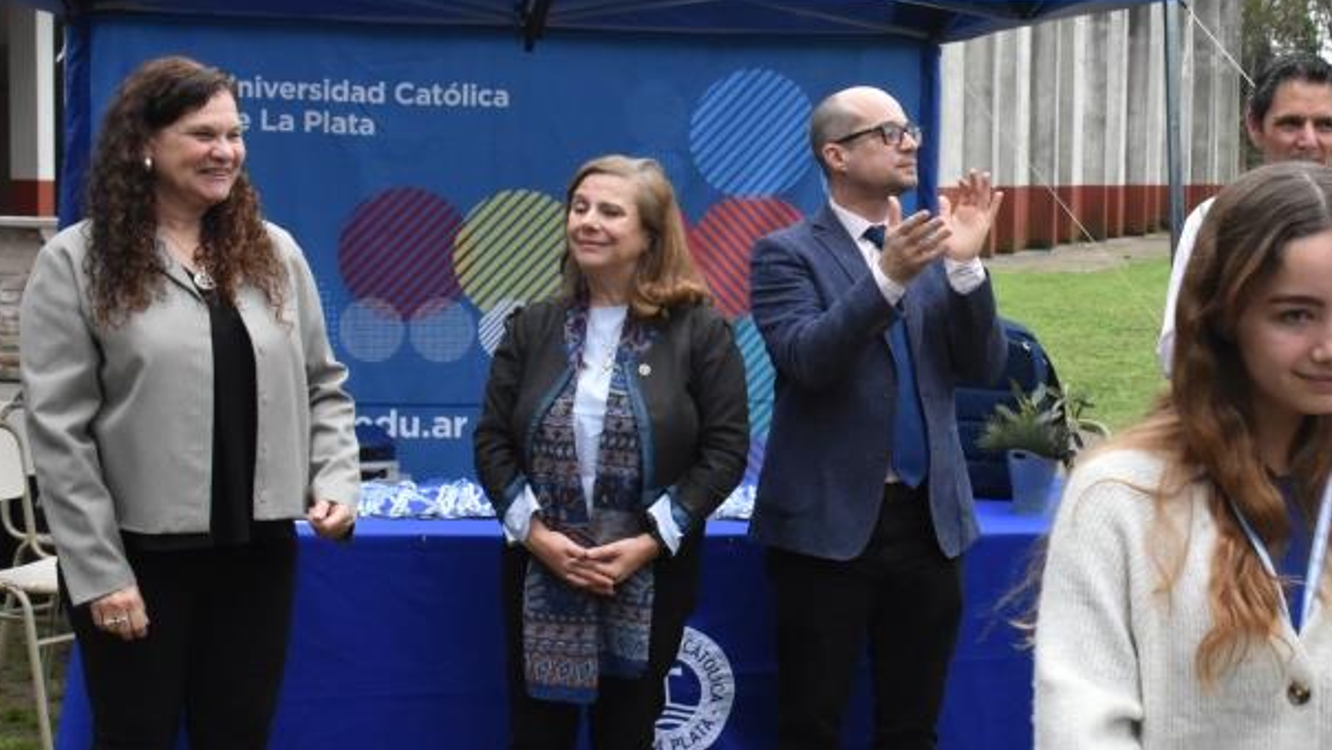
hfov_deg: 28.8
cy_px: 356
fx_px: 2539
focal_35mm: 72
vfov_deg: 16.8
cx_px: 1061
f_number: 10
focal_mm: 27
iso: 2000
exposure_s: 1/400
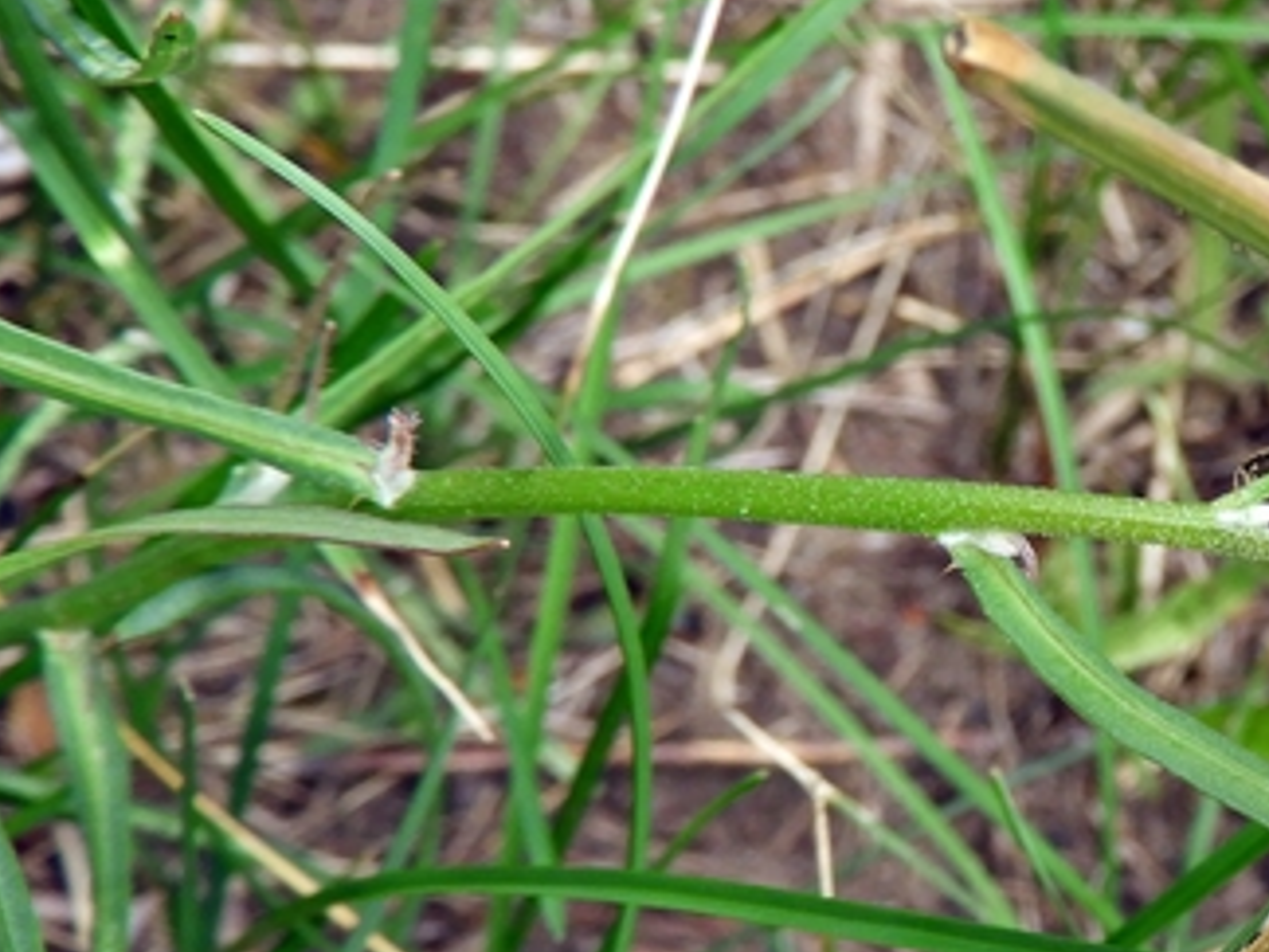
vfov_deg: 18.6
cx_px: 1616
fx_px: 2896
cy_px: 588
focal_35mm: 79
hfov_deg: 22.3
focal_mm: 5.4
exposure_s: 1/100
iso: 100
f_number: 3.5
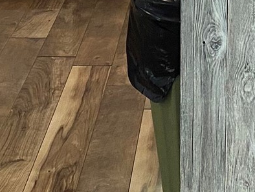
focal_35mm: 135
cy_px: -247
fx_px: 995
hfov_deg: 14.6
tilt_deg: -1.9
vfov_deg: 9.8
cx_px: 183
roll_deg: -0.2
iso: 200
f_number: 1.8
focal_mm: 4.25
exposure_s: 1/60
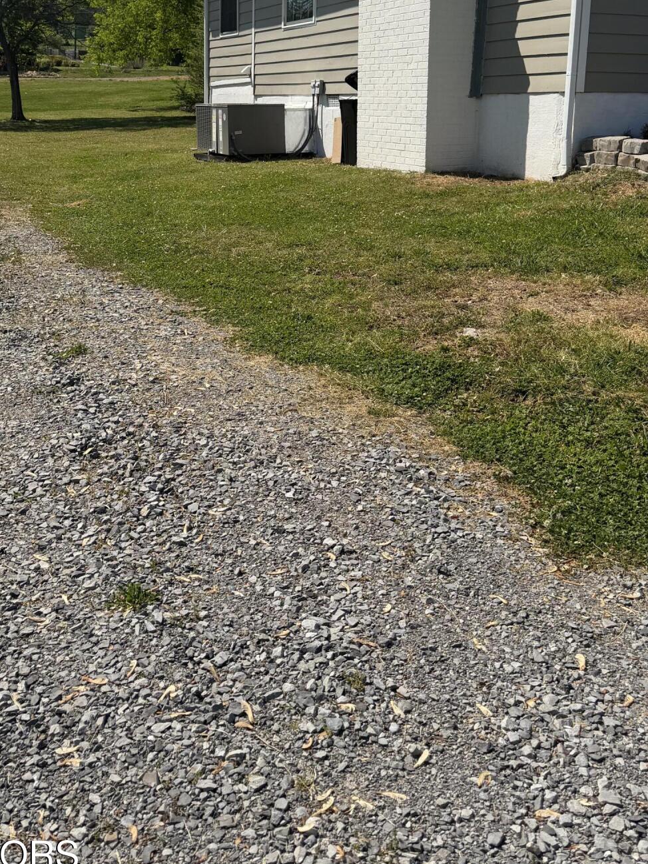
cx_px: 296
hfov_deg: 38.6
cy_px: 250
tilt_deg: -9.8
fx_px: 923
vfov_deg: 48.8
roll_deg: -1.0
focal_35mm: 37
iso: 80
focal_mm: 6.76
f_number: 1.78
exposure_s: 1/6711
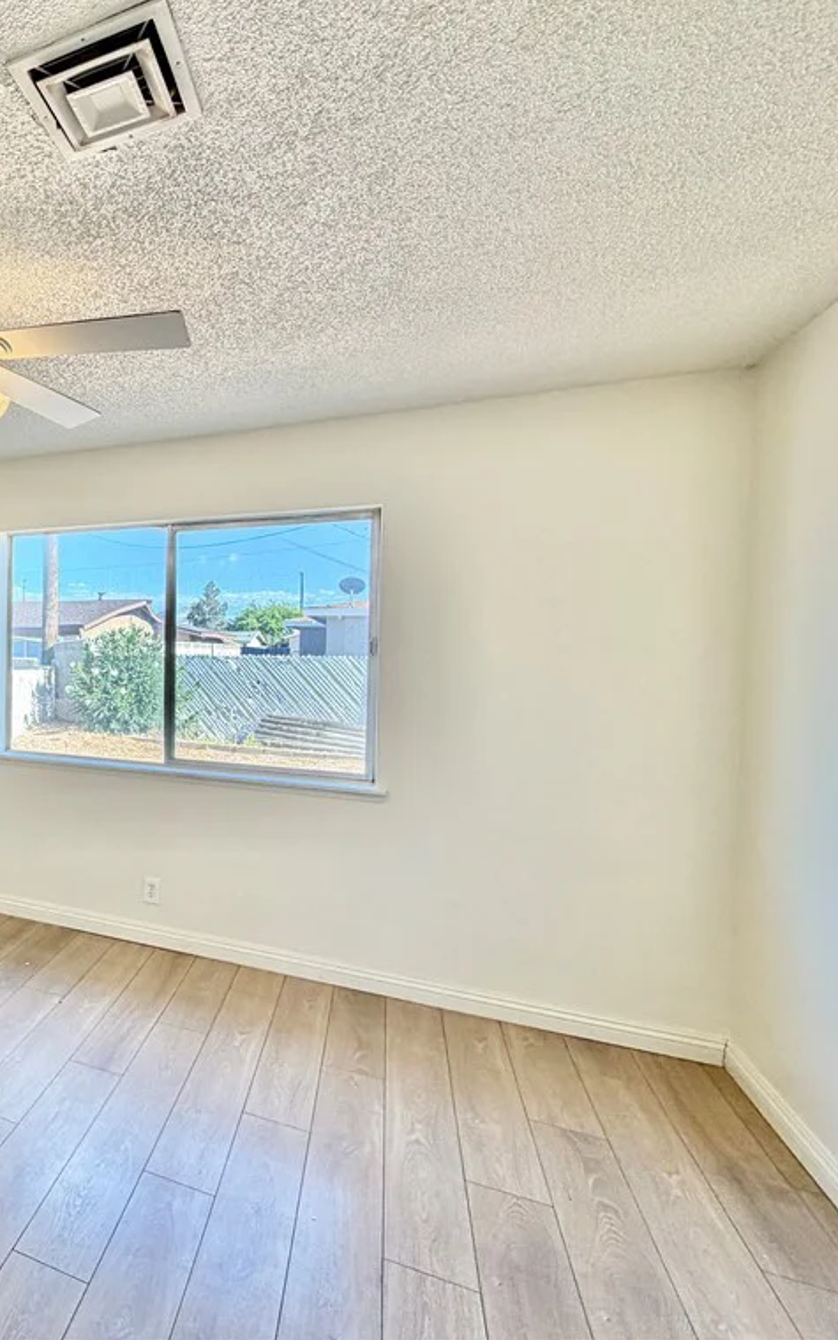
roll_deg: -1.1
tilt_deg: -1.7
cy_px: 665
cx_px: 7
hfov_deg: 49.2
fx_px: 731
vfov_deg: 85.1
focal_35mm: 20
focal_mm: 2.22
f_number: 2.2
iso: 64
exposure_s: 1/121
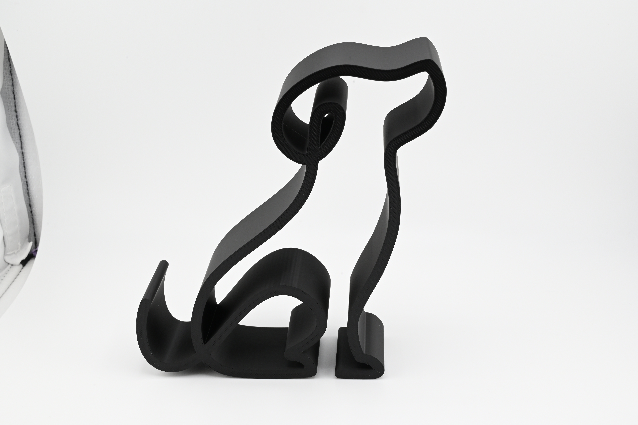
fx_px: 868
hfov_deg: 40.4
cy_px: 212
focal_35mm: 49
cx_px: 319
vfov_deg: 27.5
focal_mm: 49
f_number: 20
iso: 1000
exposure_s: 1/160
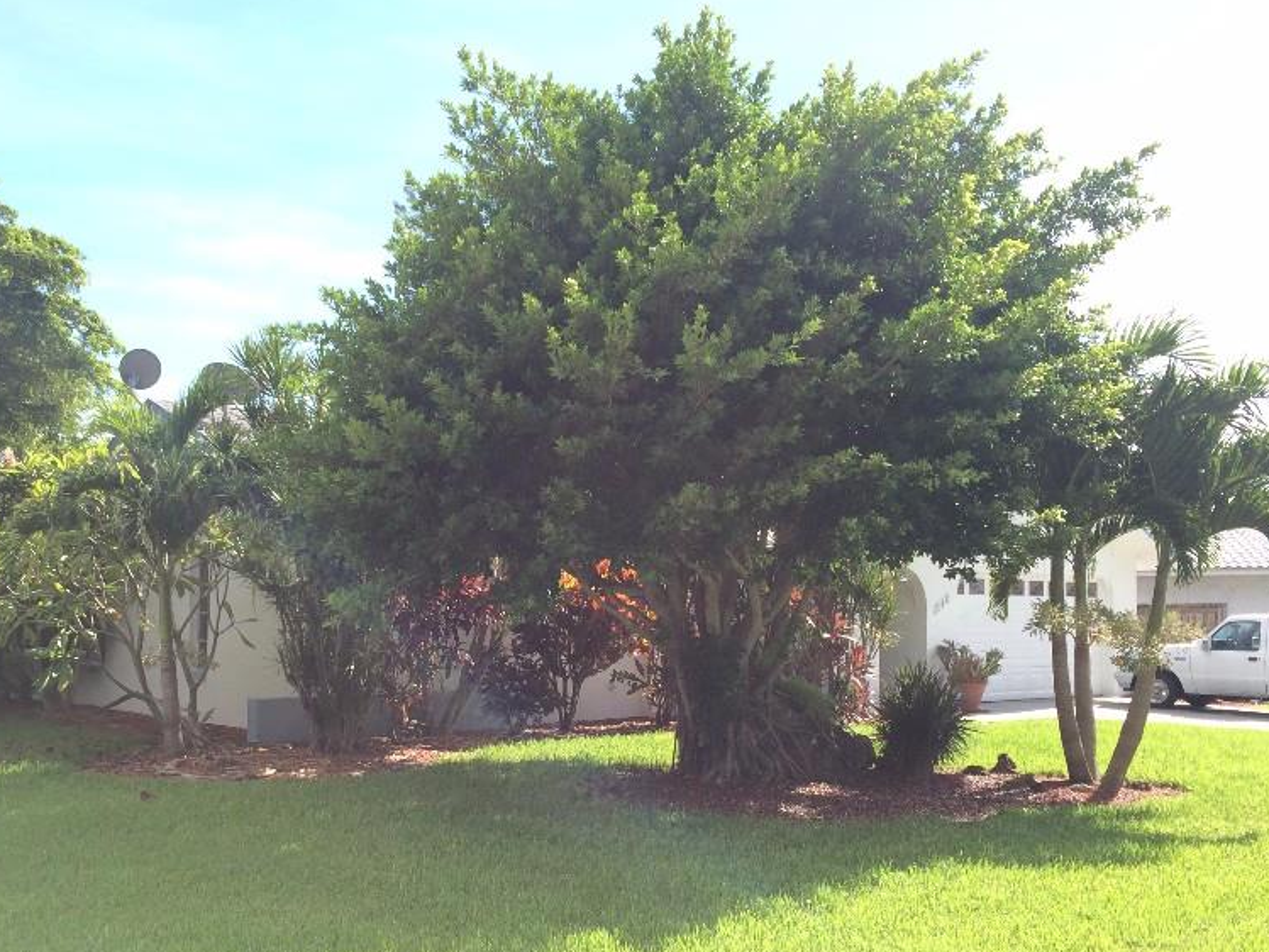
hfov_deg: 45.6
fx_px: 1503
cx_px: 547
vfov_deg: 35.1
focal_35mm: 41
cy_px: 557
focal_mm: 4.12
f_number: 2.2
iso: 32
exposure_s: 1/820
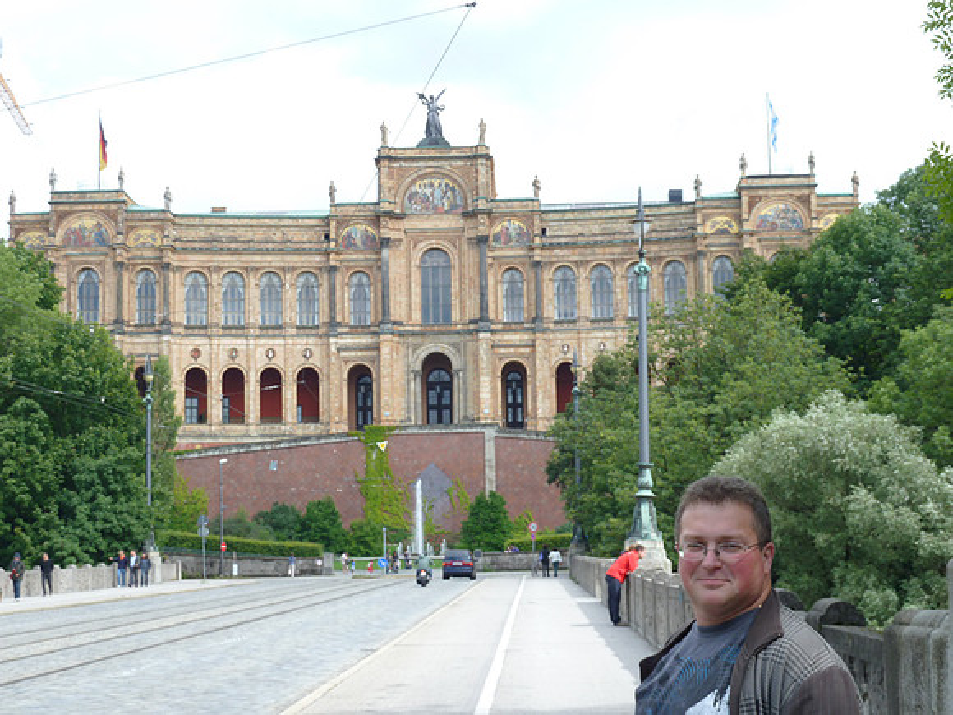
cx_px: 476
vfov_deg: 20.4
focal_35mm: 72
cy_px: 358
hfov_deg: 27.0
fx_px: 1982
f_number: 4.1
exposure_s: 1/250
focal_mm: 11.9
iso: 80
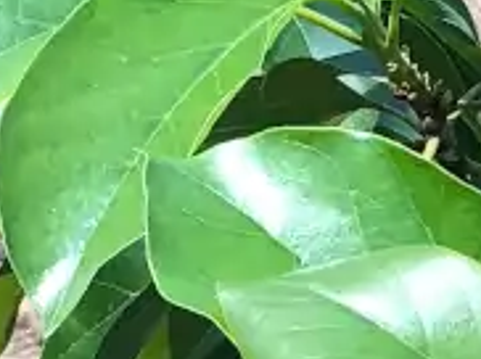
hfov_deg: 10.6
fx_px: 2567
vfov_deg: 7.7
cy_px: 686
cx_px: 531
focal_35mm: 185
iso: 20
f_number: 1.8
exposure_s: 1/470
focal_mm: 3.99
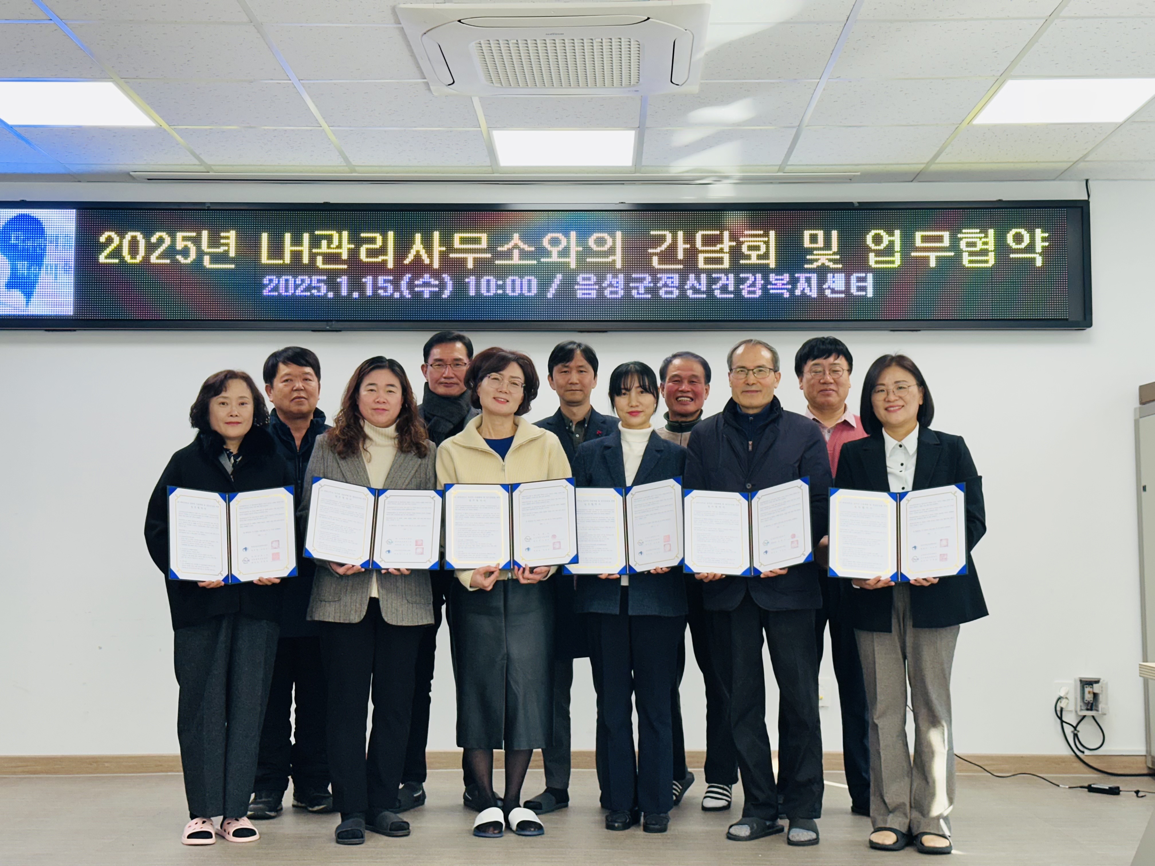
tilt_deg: +5.1
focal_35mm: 48
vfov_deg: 30.3
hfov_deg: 39.7
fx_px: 1602
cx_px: 578
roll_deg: -0.1
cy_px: 433
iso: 64
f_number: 1.78
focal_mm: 6.86
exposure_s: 1/120
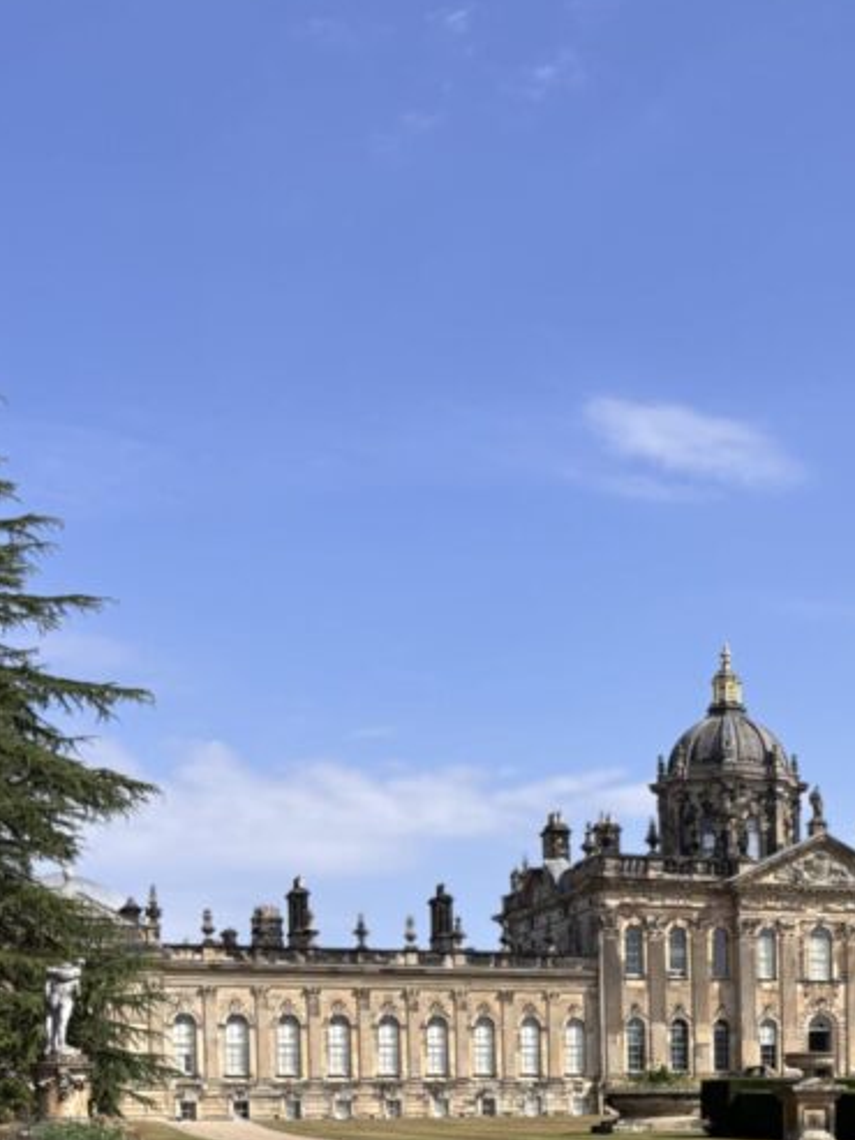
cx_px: 804
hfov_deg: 26.0
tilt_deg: -1.1
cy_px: 1152
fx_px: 1778
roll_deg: +1.1
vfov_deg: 32.5
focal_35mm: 54
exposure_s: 1/3413
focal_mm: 5.96
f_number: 1.6
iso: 50
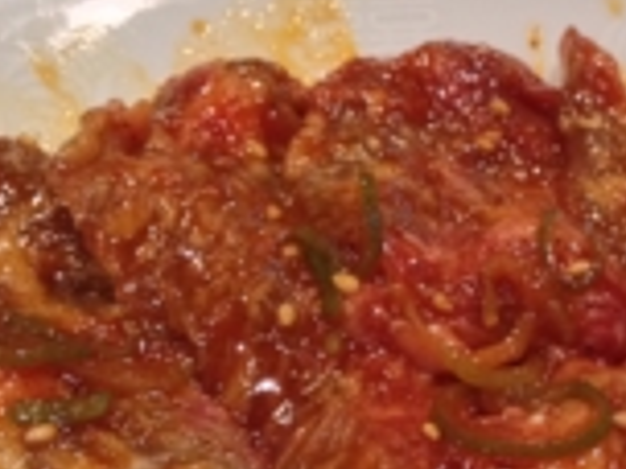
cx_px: 684
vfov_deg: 15.8
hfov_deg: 20.4
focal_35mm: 92
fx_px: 1664
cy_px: 457
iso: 320
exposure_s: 1/20
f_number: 2.4
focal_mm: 4.28
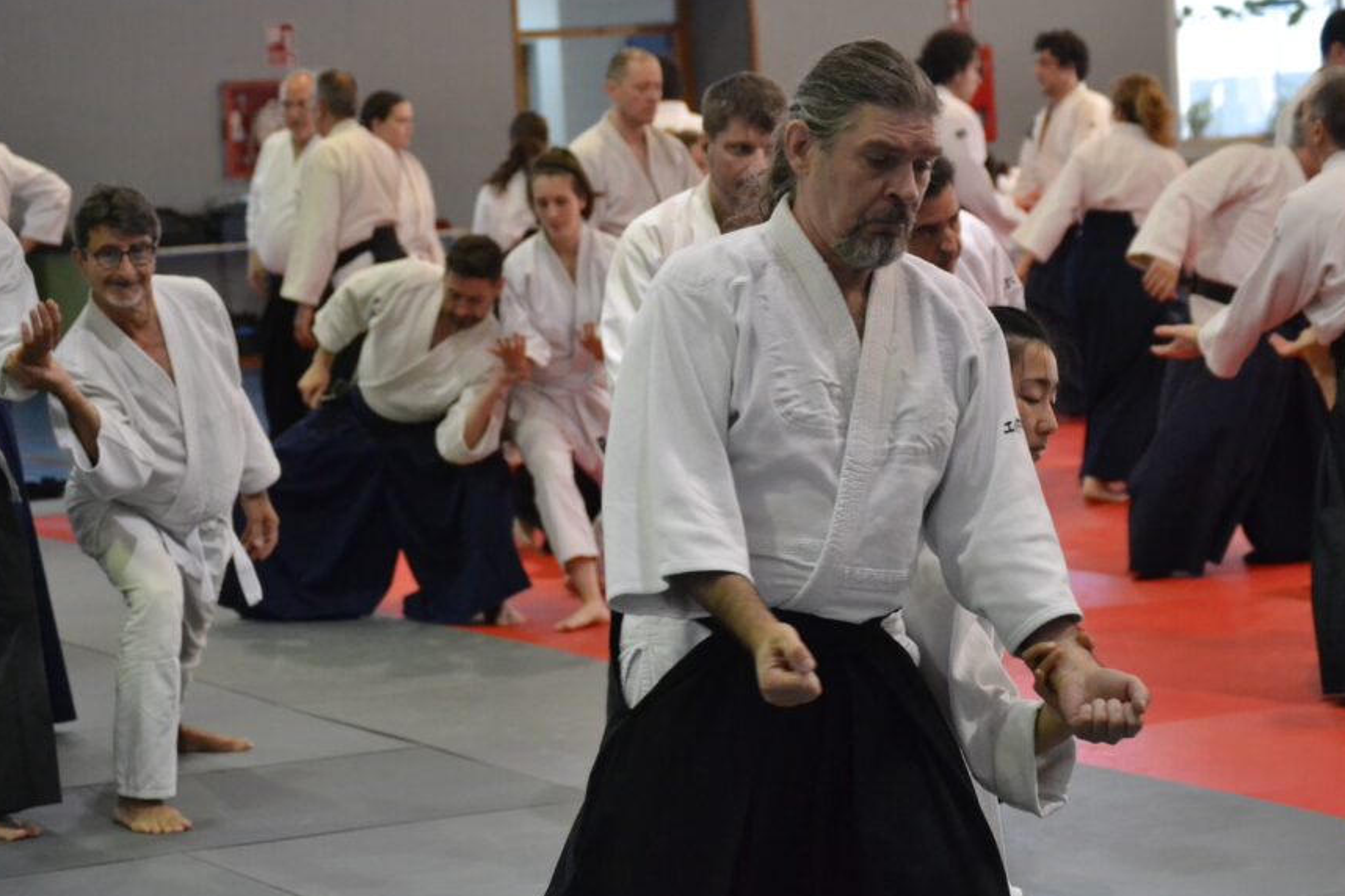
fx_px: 4147
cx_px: 683
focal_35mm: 111
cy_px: 402
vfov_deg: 12.3
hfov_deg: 18.4
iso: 3200
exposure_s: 1/250
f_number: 4.2
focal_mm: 62
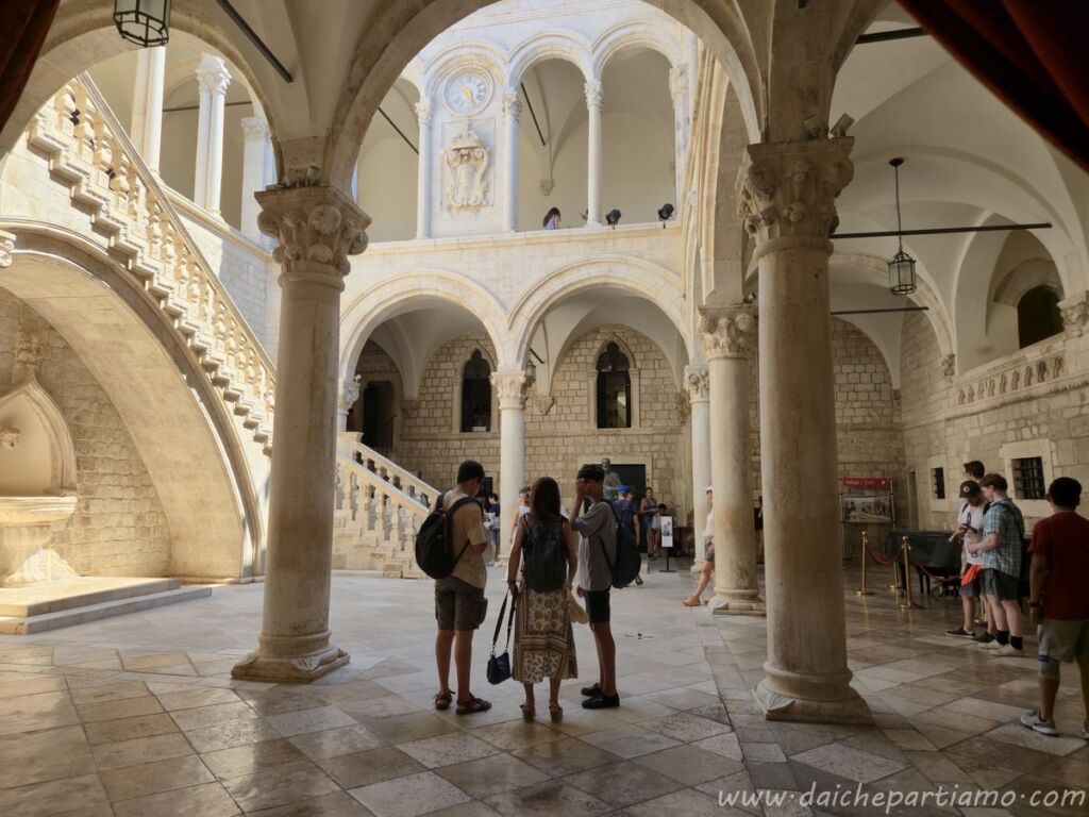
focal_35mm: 23
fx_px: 724
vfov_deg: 58.9
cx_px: 544
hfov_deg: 73.9
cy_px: 408
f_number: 1.8
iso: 25
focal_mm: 5.4
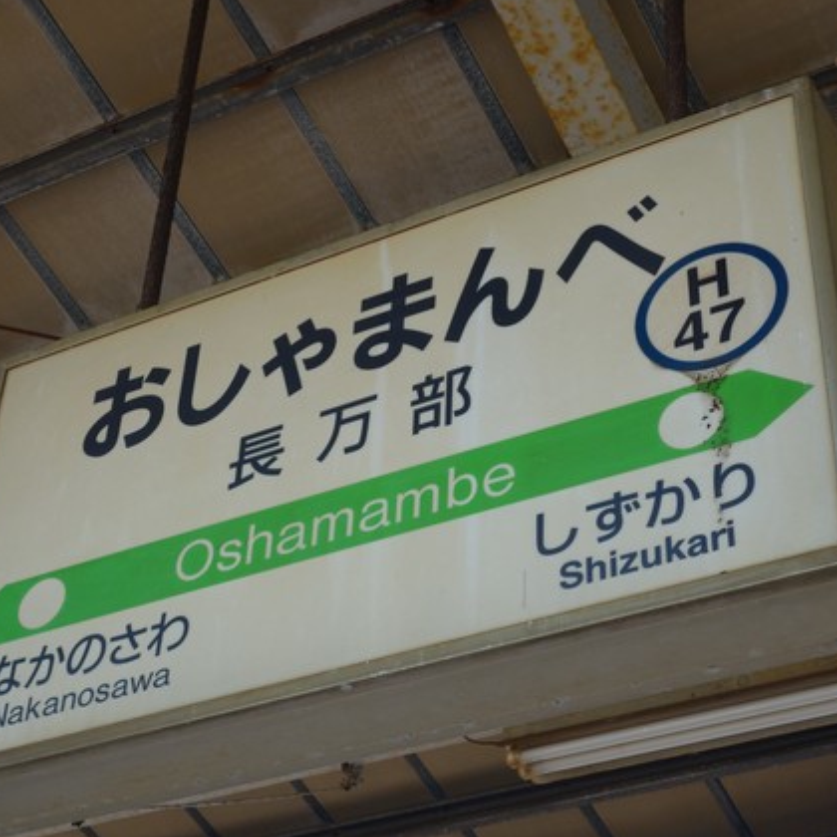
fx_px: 1915
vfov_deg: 24.7
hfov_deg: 24.7
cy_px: 419
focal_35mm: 70
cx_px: 389
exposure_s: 1/250
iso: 250
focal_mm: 20.19
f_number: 5.6
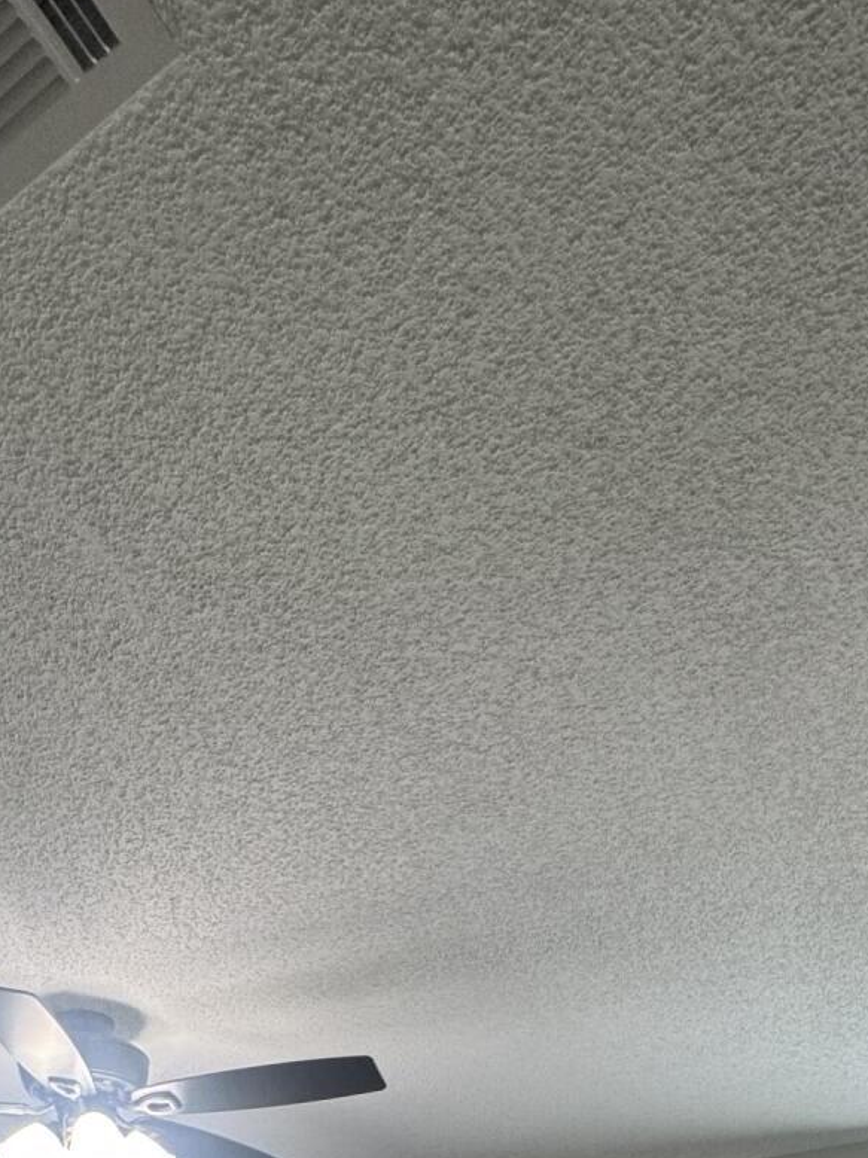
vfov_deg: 36.1
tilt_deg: +1.0
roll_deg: +2.7
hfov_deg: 39.6
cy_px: 1472
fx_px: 1204
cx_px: 387
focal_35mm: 36
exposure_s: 1/60
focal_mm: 2.22
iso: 200
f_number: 2.2
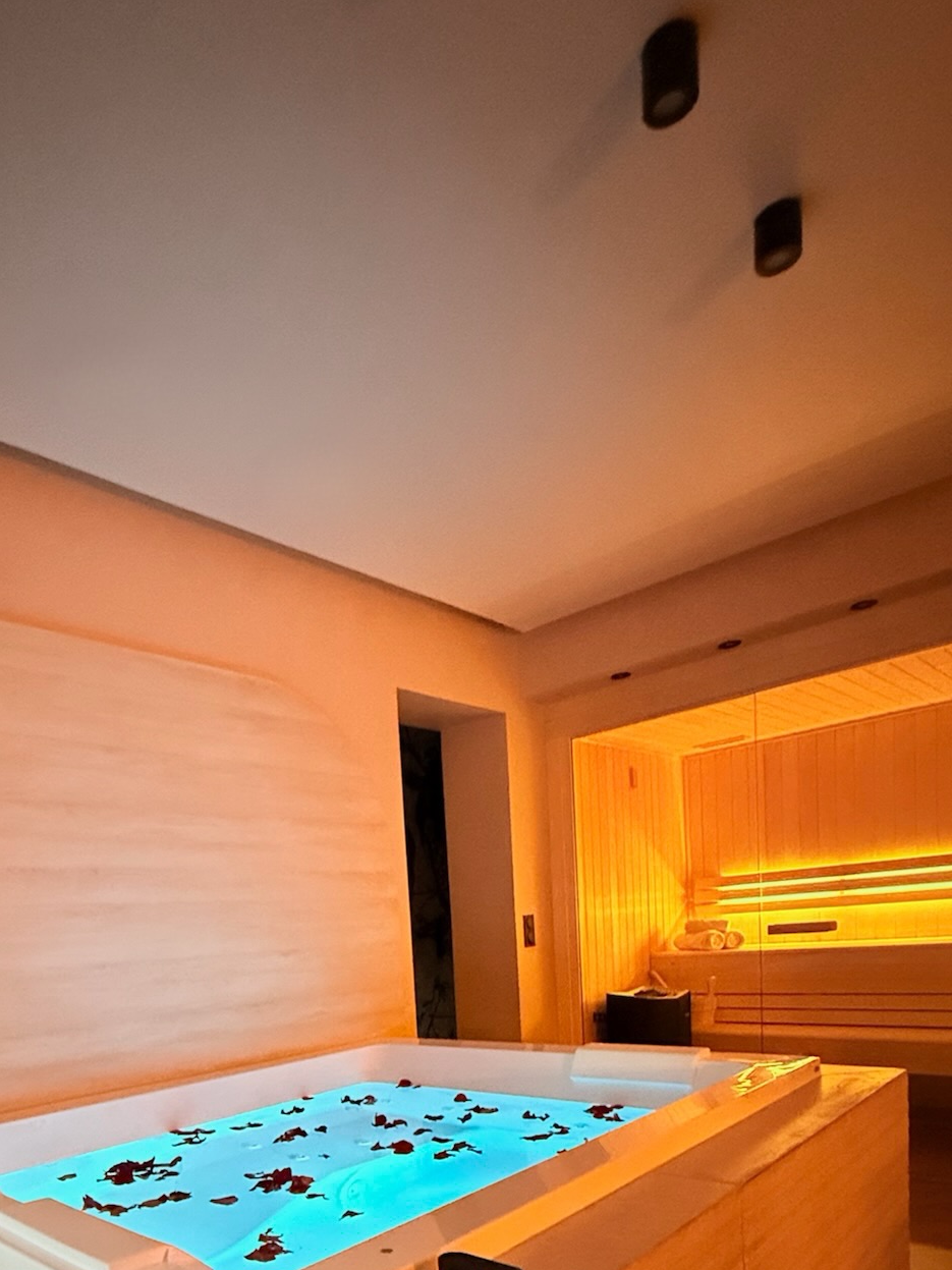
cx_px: 276
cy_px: 1020
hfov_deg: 56.8
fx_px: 844
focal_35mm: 23
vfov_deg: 66.9
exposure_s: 1/41
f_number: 2.2
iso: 1250
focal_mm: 2.22
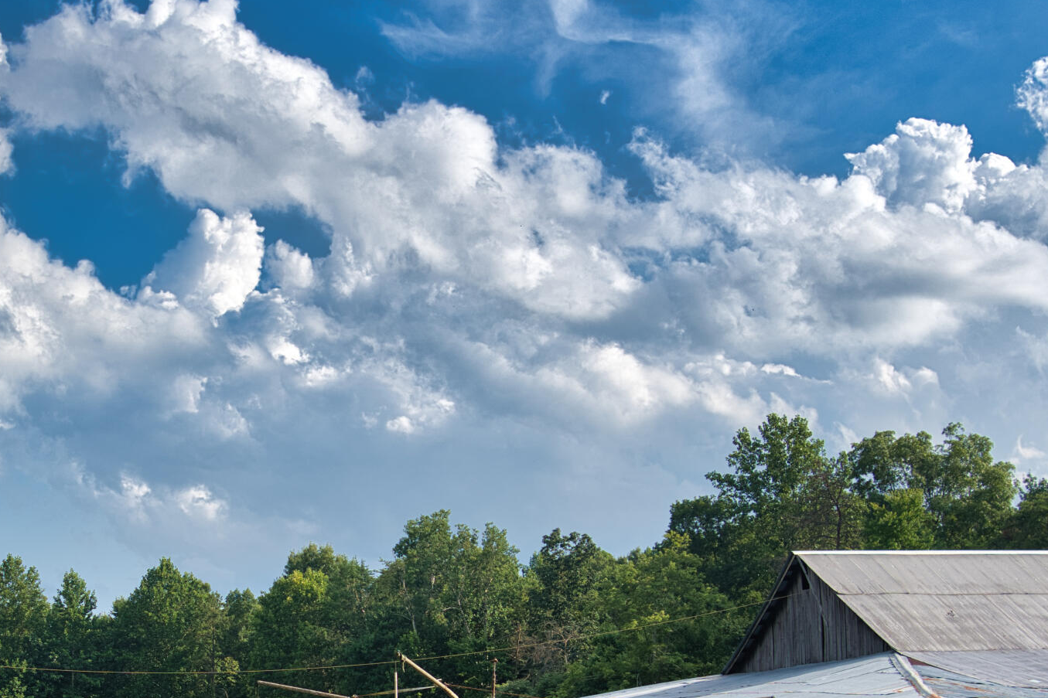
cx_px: 189
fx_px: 1805
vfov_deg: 21.2
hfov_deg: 31.4
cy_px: 682
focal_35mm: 62
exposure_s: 1/500
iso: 100
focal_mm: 28
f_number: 5.6
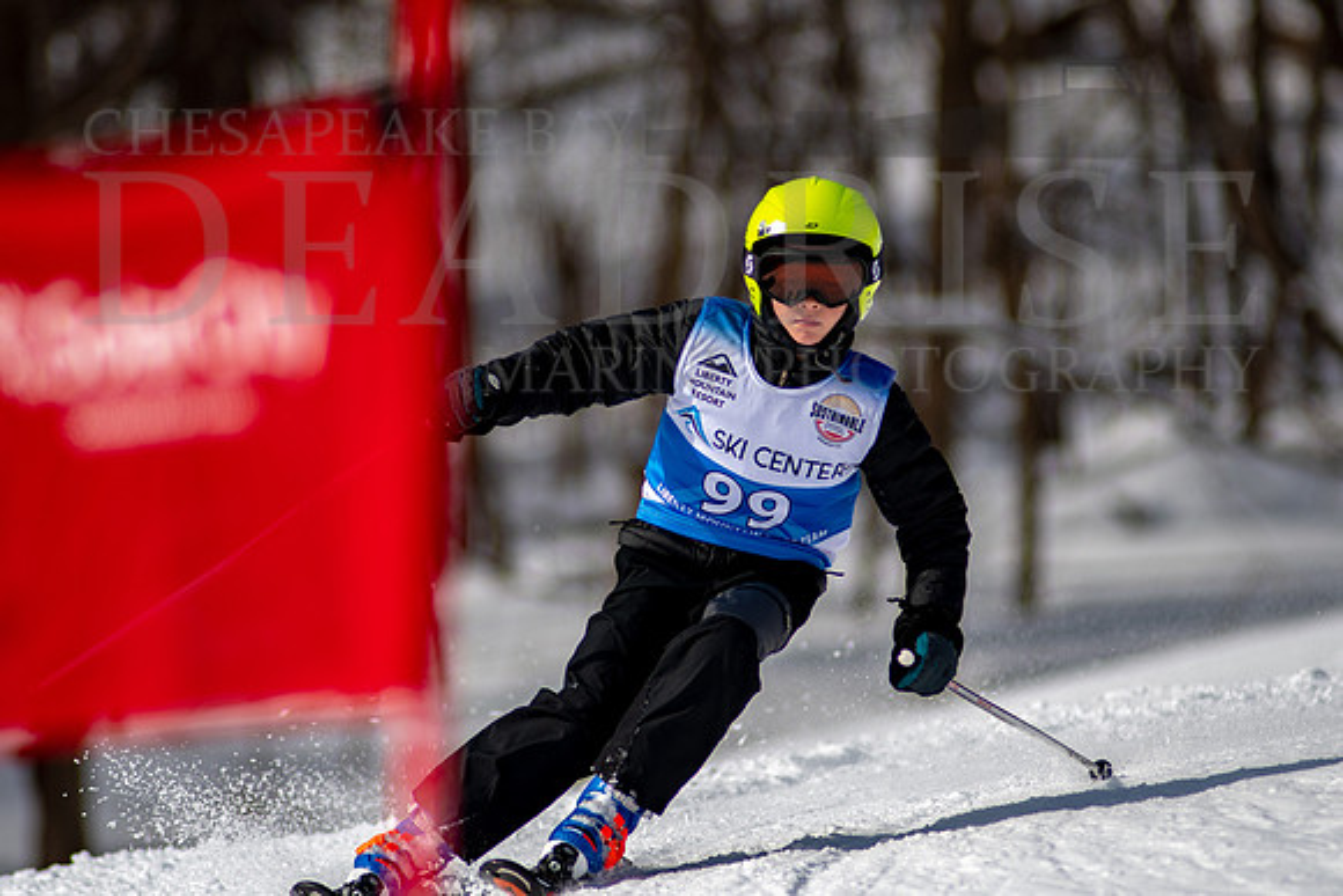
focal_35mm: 491
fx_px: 18325
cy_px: 448
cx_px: 733
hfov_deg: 4.2
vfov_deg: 2.8
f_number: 2.8
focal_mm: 300
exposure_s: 1/6400
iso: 100
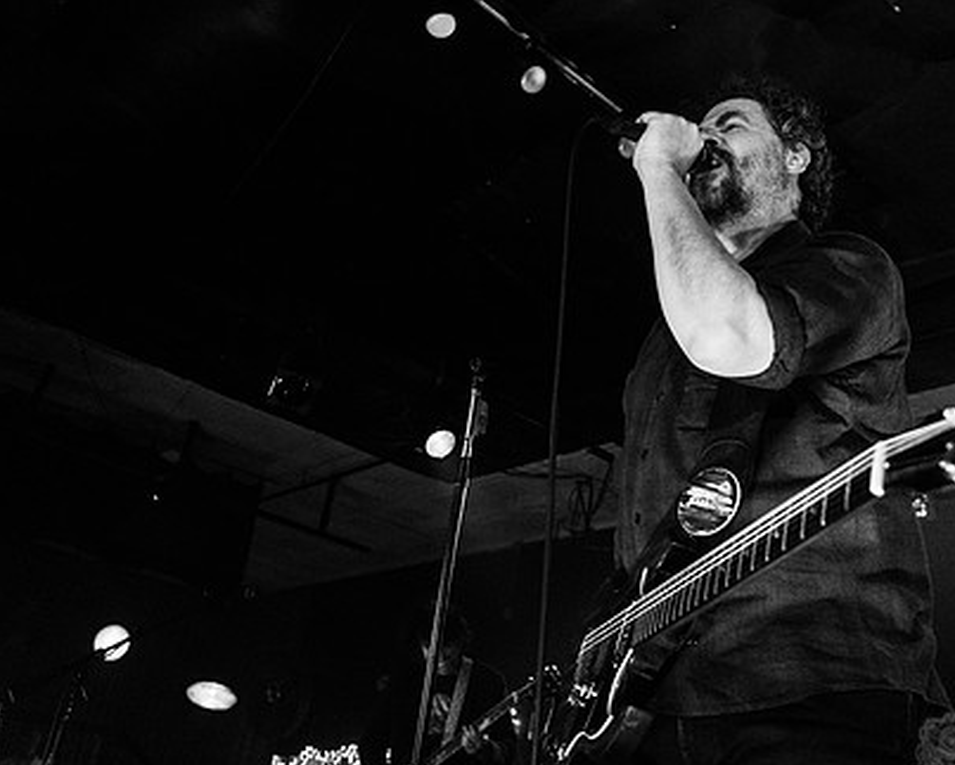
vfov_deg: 42.1
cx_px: 509
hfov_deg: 51.5
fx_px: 990
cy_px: 303
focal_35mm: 35
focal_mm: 24
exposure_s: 1/125
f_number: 3.2
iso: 3200
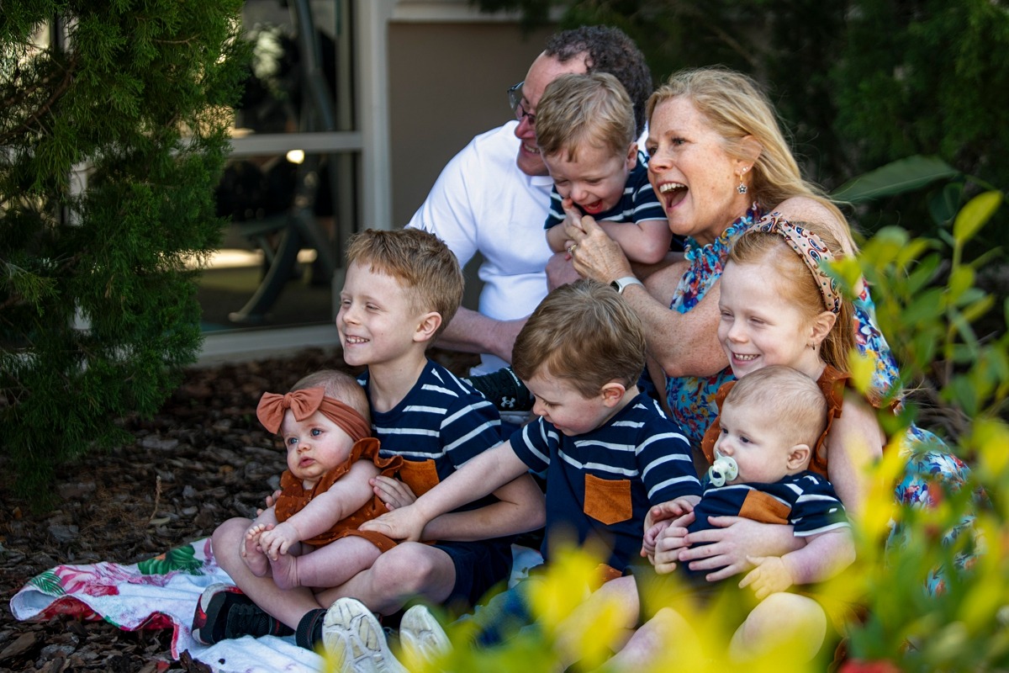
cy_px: 336
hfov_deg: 28.8
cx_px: 504
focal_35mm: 70
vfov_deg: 19.5
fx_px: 1962
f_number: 2.8
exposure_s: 1/500
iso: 140
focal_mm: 70
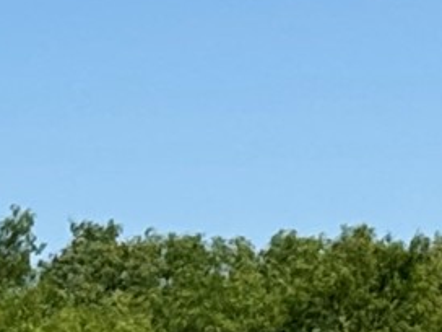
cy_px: 861
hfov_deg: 5.4
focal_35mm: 361
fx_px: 4609
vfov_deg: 4.0
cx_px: -379
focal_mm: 6.76
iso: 80
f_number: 1.78
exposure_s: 1/6024
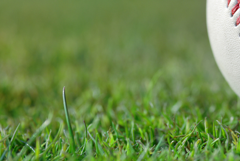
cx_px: 174
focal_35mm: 211
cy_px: 64
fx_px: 1409
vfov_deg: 6.5
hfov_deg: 9.7
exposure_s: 1/250
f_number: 7.1
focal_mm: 90
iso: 100
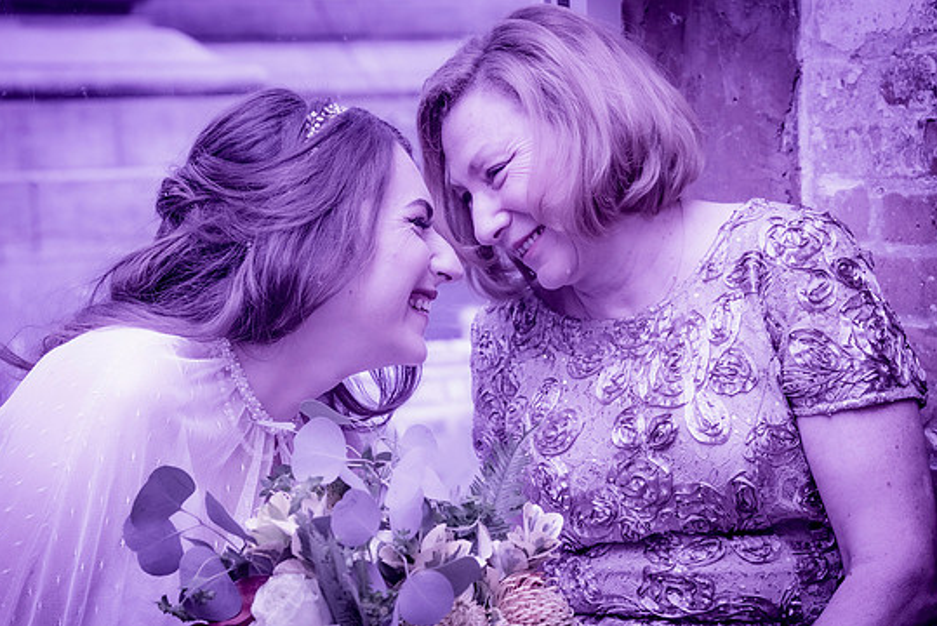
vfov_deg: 16.9
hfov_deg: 25.0
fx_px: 2109
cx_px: 423
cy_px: 320
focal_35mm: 81
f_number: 5
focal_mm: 62
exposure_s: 1/125
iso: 800
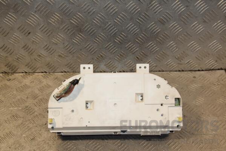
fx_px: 320
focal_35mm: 51
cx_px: 113
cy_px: 76
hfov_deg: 38.9
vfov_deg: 26.5
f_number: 10
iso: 800
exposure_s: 1/200
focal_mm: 34
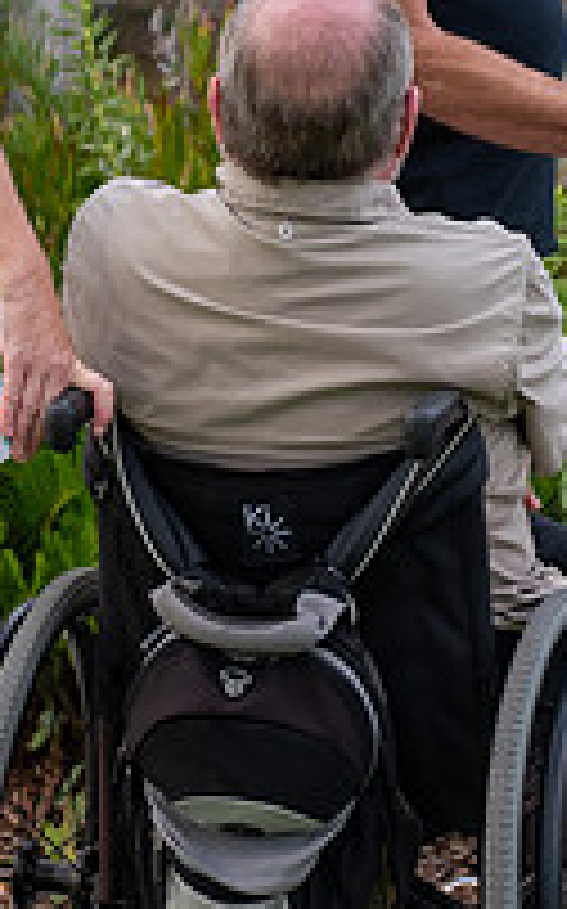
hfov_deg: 4.2
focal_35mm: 314
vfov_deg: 6.7
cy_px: 284
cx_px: 148
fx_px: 7774
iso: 400
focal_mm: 92
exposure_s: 1/500
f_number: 5.6
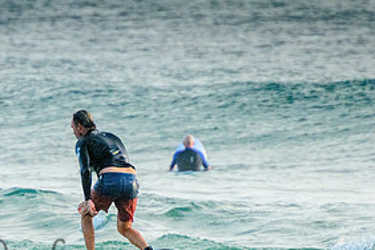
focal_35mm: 1133
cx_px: 66
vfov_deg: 1.2
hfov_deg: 1.8
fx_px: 11801
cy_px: 232
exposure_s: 1/3200
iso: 1800
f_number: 5.6
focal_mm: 400
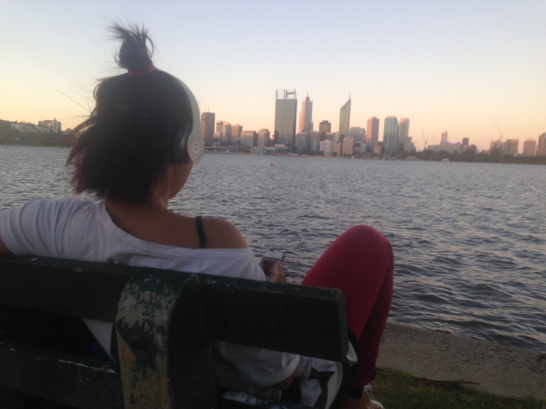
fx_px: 521
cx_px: 273
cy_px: 204
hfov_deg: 55.4
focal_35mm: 33
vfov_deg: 42.9
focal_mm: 4.12
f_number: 2.4
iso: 50
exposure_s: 1/123
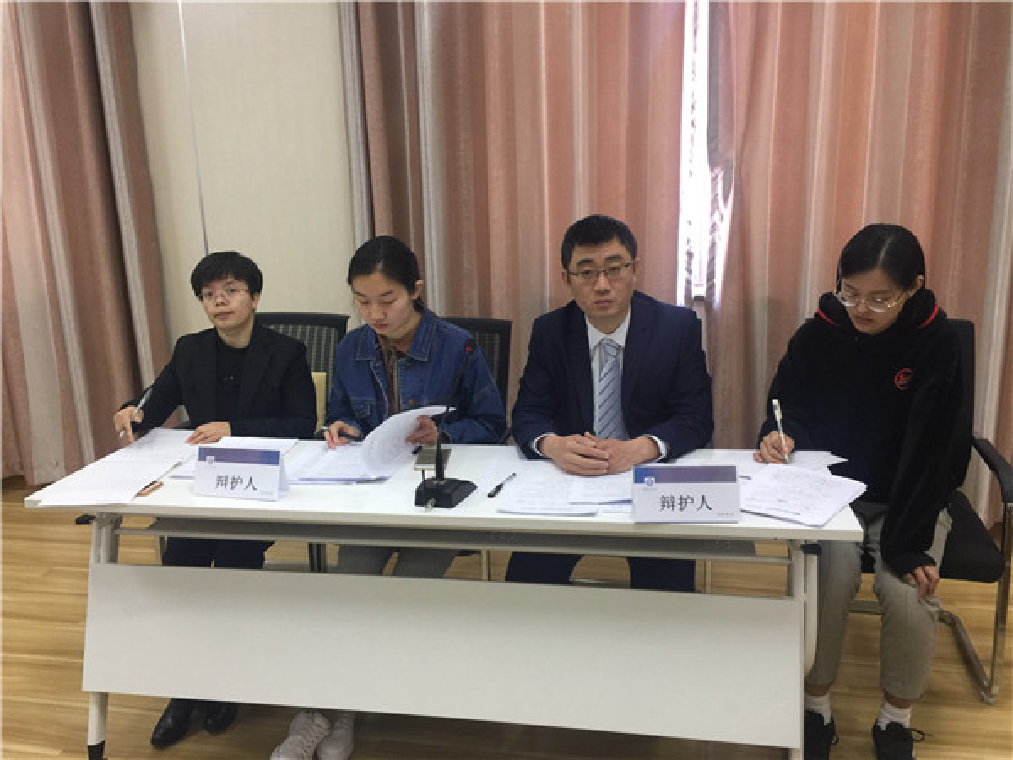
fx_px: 849
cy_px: 380
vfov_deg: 48.2
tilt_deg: -12.9
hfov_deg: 61.7
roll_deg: +0.3
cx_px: 506
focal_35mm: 29
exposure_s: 1/33
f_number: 2.2
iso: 64
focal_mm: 4.15
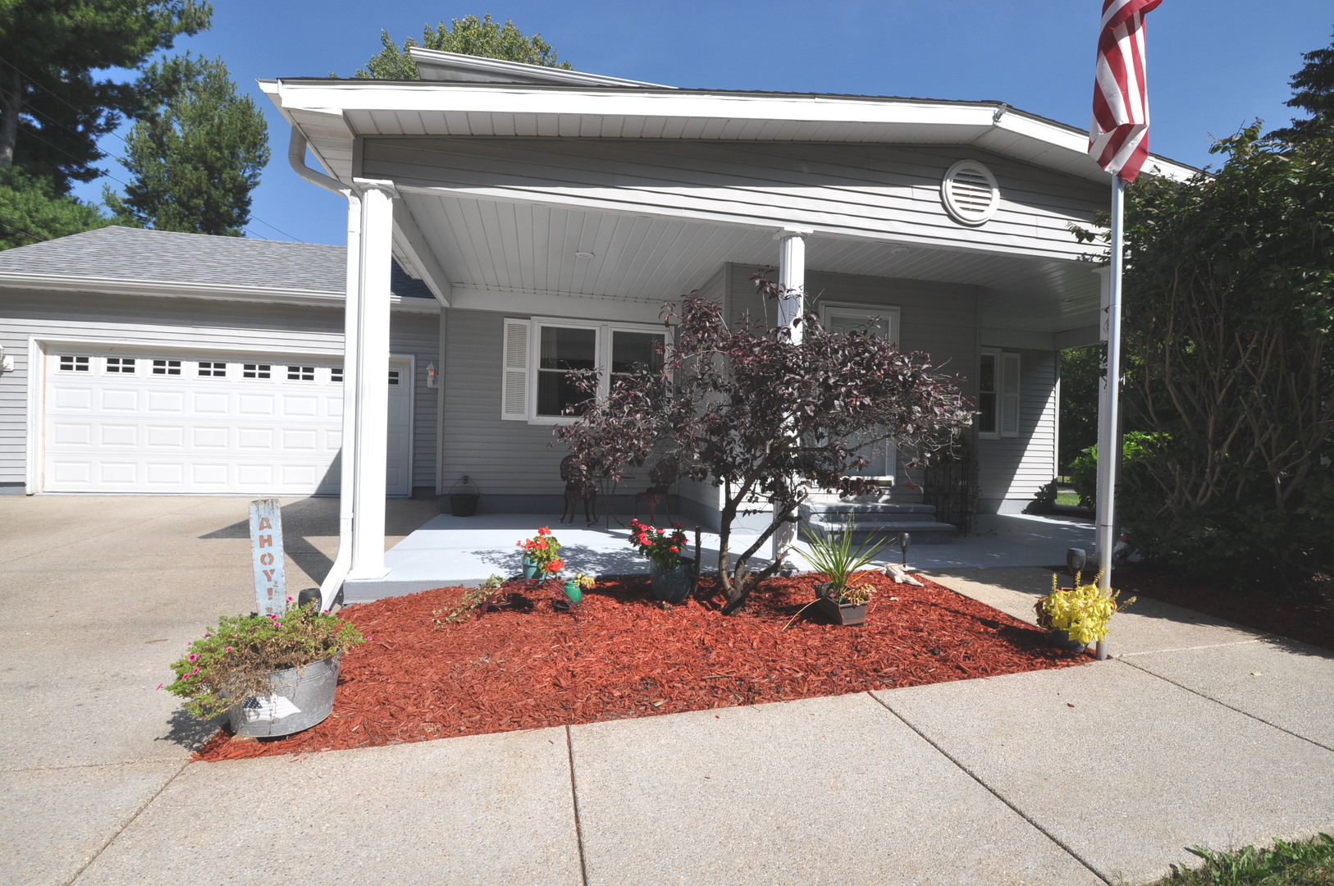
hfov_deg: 100.5
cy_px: 443
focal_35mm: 15
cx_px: 667
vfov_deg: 77.2
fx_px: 555
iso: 200
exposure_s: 1/400
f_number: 10
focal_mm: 10
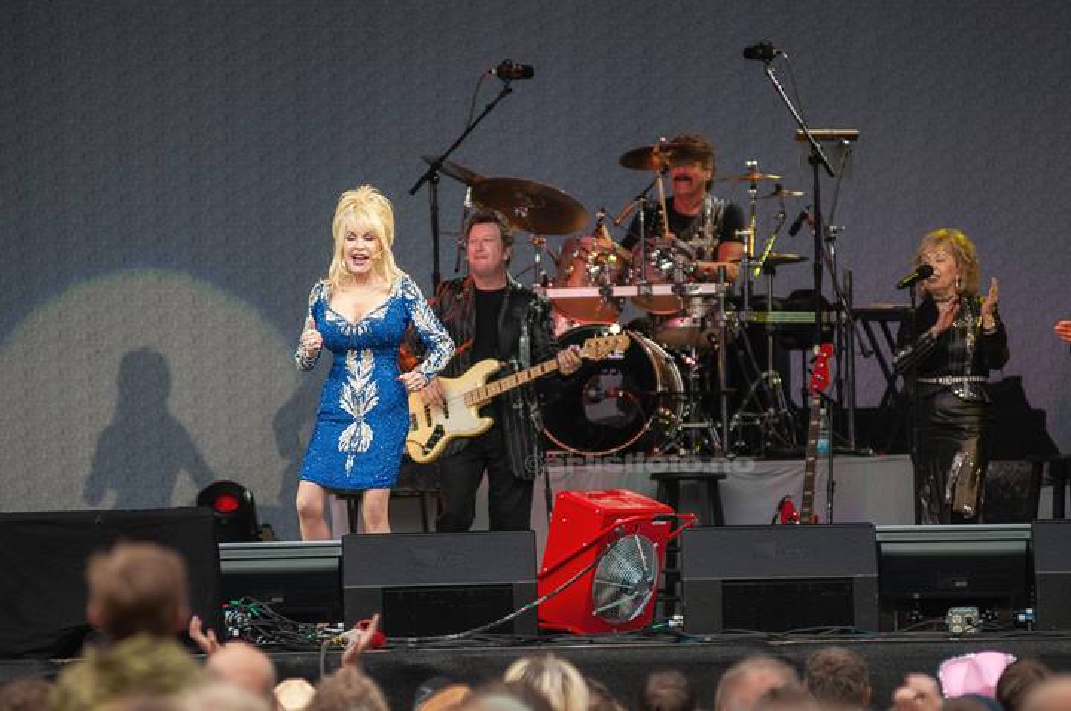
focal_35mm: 300
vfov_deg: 4.6
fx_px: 8913
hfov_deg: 6.9
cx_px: 536
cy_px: 356
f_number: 2.8
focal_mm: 200
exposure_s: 1/500
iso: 500
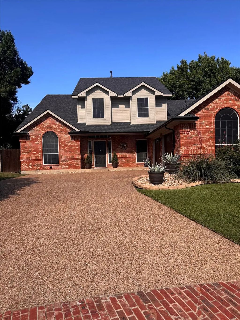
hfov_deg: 56.8
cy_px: 160
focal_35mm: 24
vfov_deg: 71.6
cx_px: 120
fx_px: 222
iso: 80
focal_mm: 6.76
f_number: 1.78
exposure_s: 1/3247
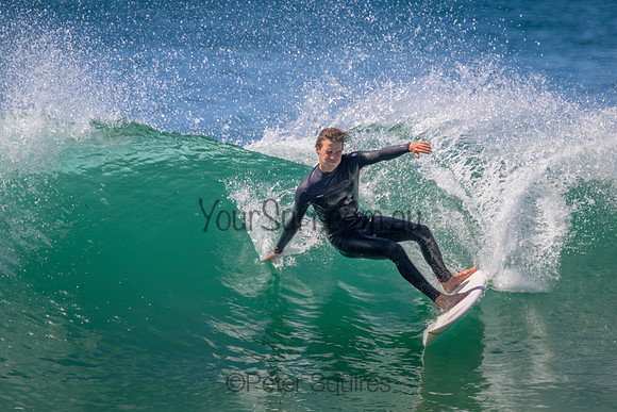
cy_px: 177
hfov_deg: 2.3
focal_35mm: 912
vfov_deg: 1.5
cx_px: 314
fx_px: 15626
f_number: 11
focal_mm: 800
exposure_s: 1/1600
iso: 1000
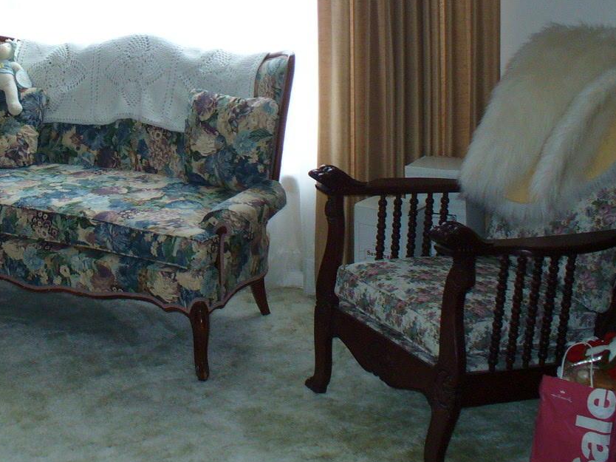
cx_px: 142
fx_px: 1263
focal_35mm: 71
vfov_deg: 20.5
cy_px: 98
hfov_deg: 27.0
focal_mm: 6.1
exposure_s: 1/60
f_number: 2.8
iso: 100
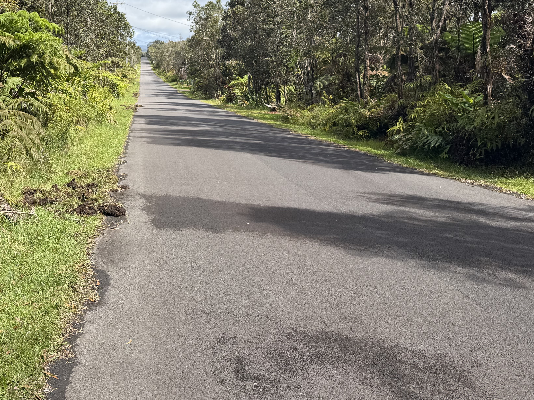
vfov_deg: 33.0
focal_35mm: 42
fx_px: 648
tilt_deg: -0.5
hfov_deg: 42.2
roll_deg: -0.8
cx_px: 84
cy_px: 60
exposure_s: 1/2525
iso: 80
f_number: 1.78
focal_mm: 6.76
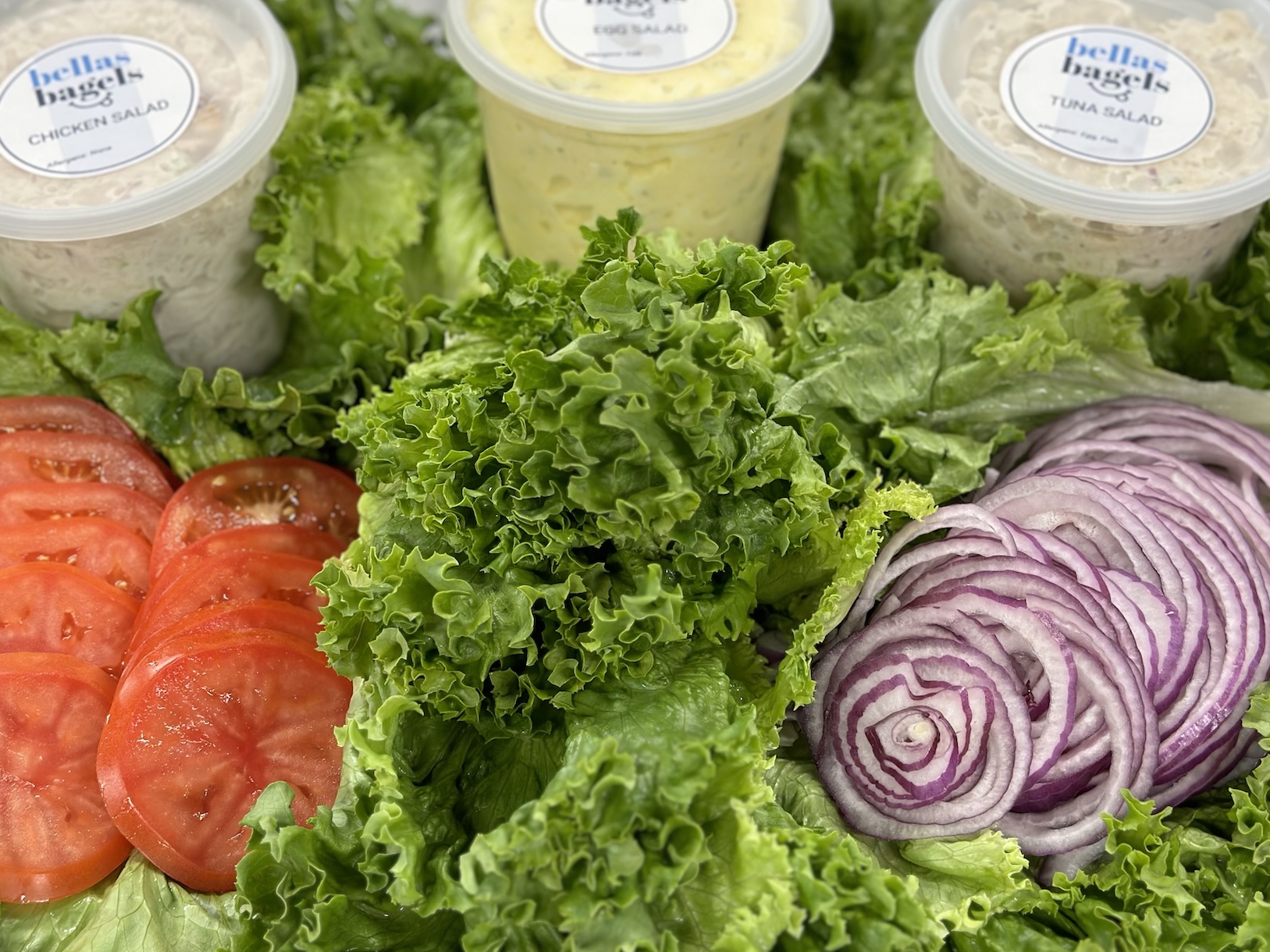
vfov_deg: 24.8
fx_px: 2164
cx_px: 607
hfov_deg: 32.7
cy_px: 441
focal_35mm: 59
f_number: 1.78
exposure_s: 1/60
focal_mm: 6.86
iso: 80
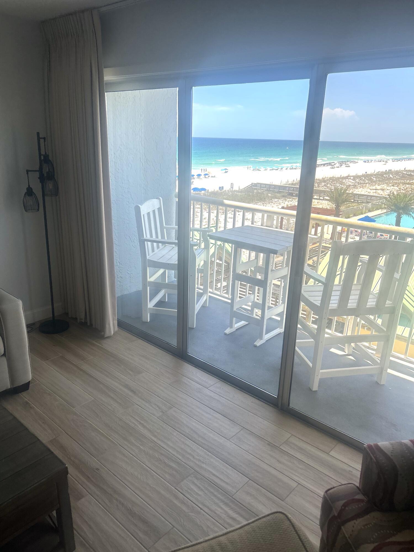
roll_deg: -3.0
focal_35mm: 26
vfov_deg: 67.3
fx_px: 415
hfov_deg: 53.1
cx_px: 207
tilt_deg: -18.4
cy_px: 276
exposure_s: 1/1068
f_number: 1.5
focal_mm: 5.7
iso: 50
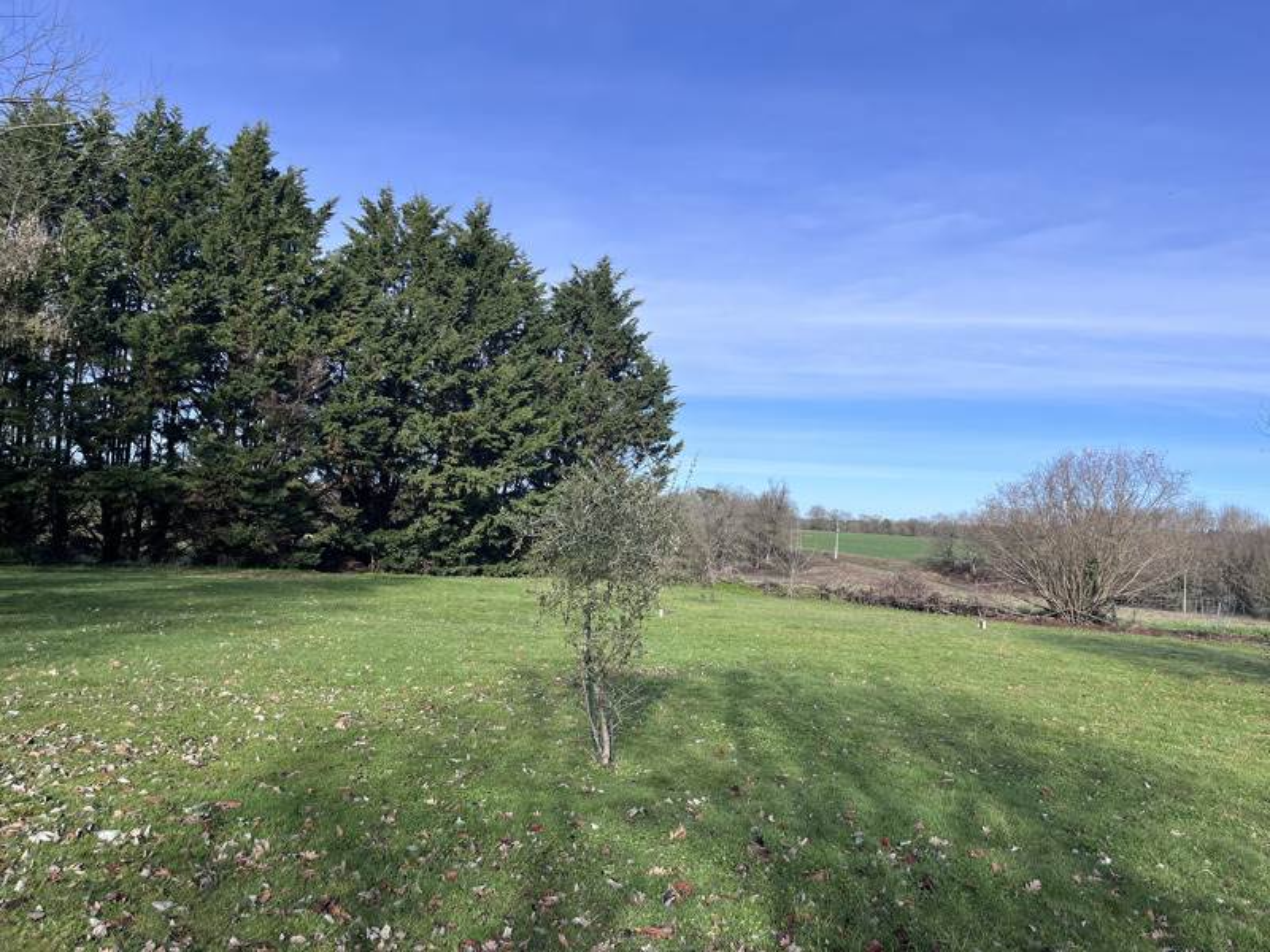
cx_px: 635
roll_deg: -2.7
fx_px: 954
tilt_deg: +3.0
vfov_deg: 53.1
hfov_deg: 67.3
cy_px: 476
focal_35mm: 26
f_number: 1.6
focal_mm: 5.1
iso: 50
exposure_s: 1/3311
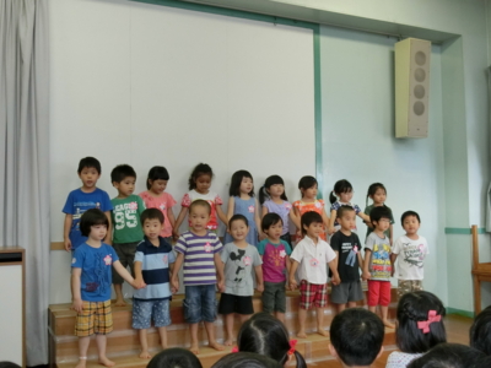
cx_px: 246
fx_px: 553
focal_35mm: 39
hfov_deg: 47.9
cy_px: 184
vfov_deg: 36.8
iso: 400
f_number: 4.1
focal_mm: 6.9
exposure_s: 1/60
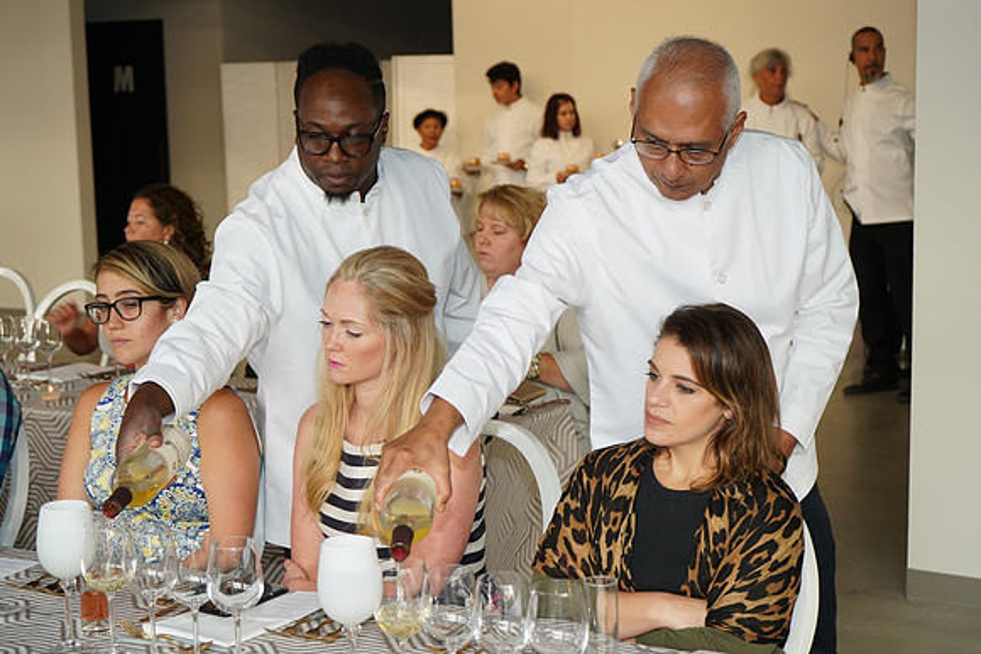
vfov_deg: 23.0
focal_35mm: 59
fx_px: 1608
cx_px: 490
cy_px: 327
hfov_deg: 33.9
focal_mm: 59
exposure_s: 1/80
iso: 500
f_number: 5.6
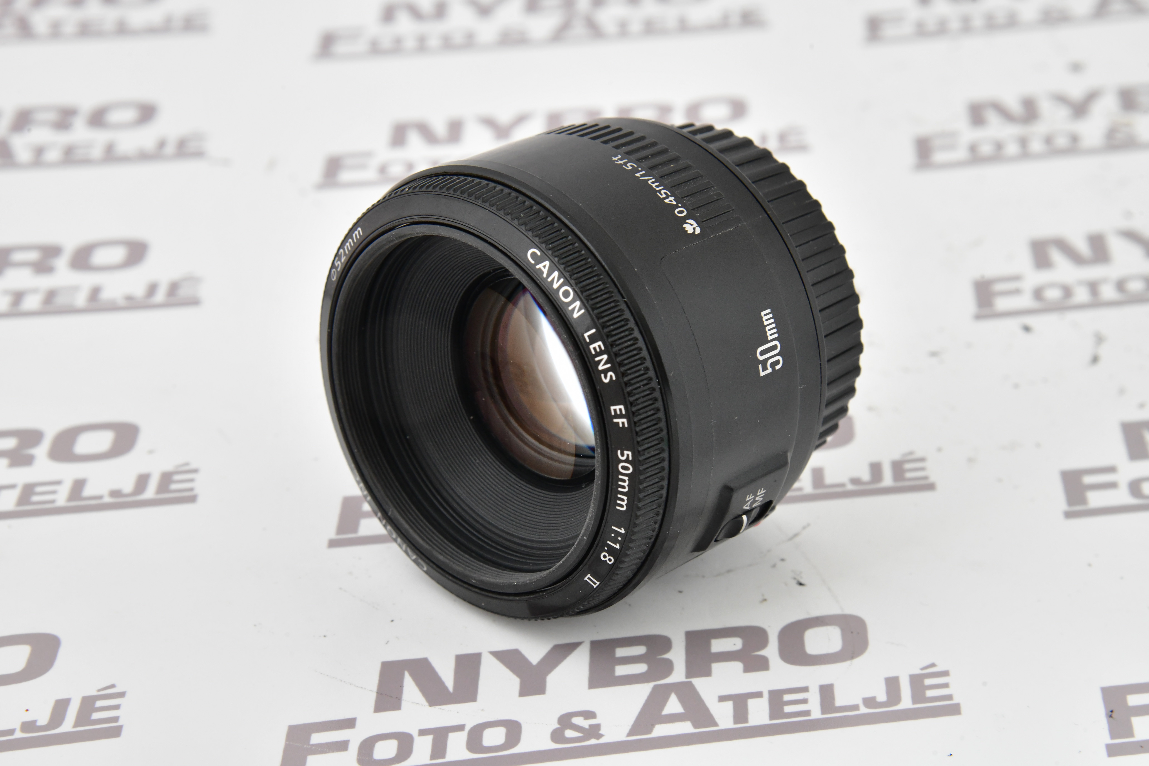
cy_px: 383
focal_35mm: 120
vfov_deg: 11.4
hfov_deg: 17.1
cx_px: 574
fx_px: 3830
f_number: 14
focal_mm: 120
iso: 1600
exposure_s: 1/125
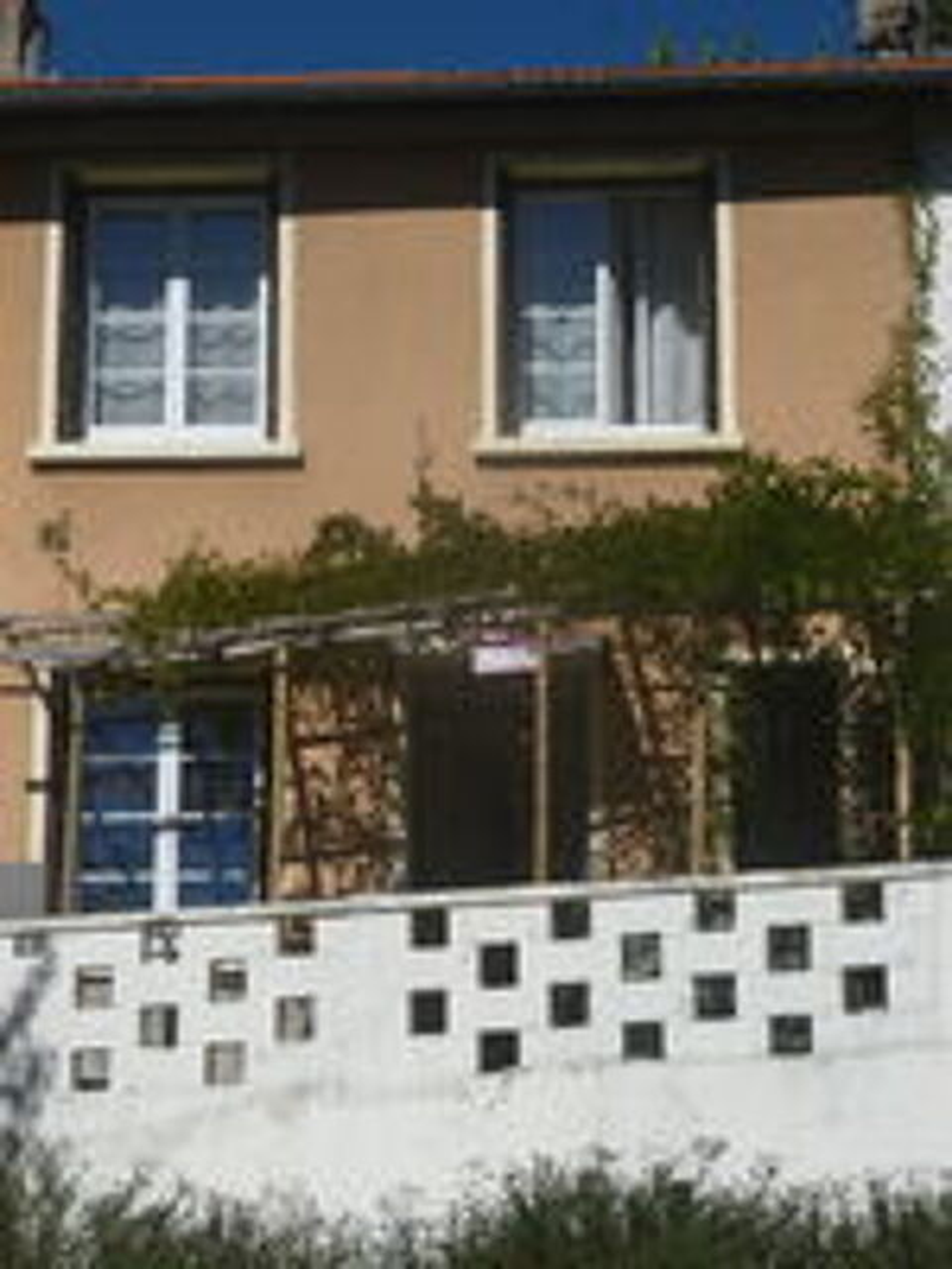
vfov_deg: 18.4
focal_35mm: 107
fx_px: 3924
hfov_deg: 13.8
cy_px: 634
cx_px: 476
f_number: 5.4
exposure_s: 1/800
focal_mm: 19.1
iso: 100
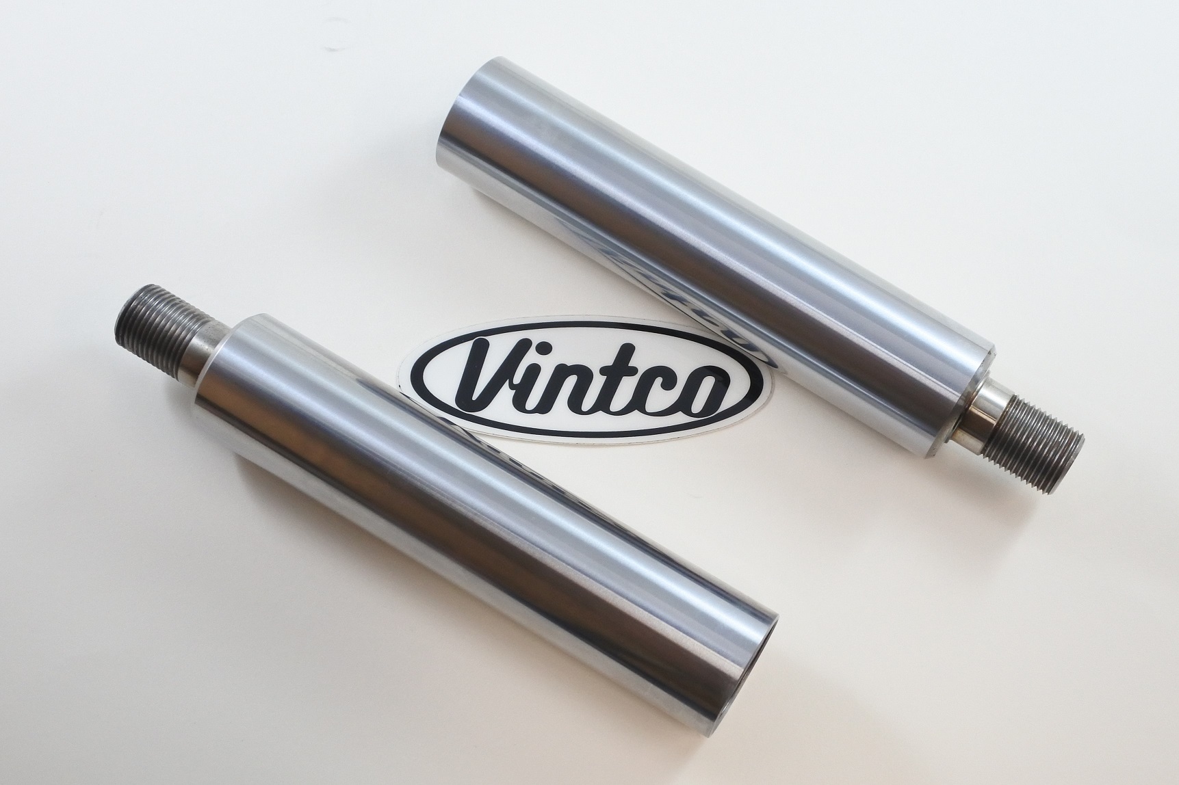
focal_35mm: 34
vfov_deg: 38.9
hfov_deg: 55.8
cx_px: 590
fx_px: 1113
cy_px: 392
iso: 500
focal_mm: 12.8
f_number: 4
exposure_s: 1/125
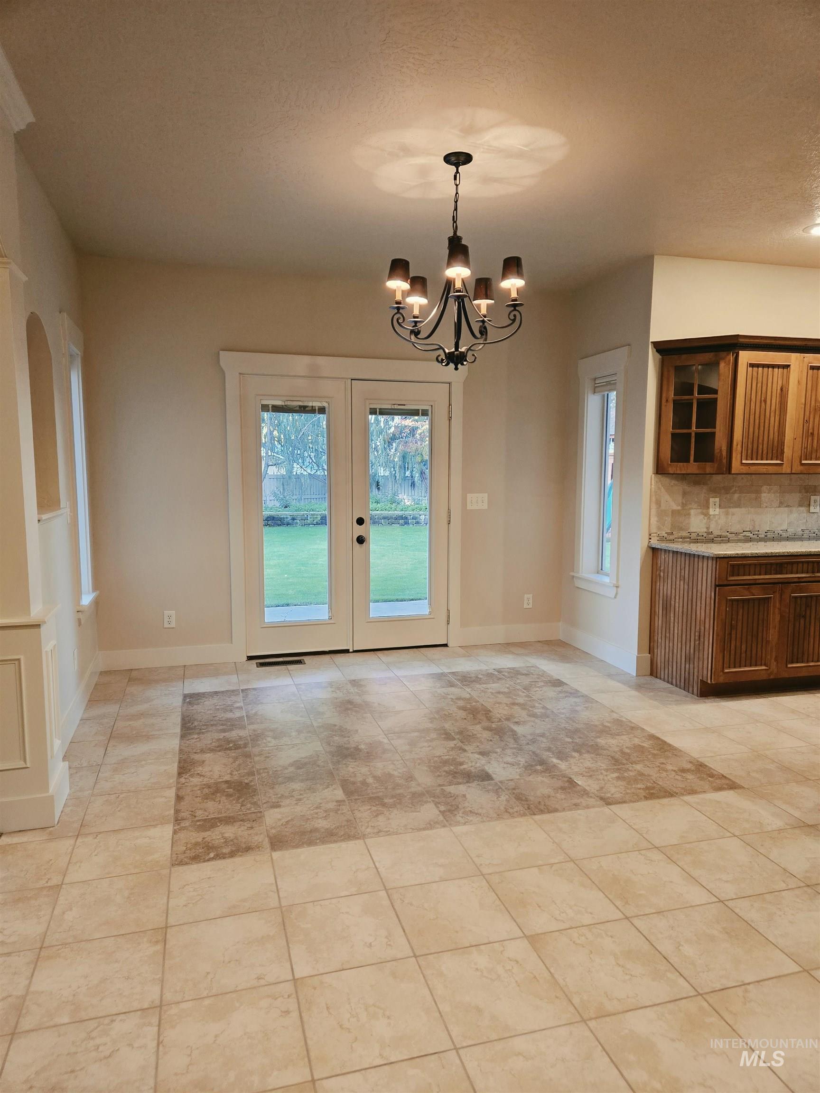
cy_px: 546
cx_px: 410
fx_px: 726
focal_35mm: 23
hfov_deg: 58.9
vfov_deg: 73.9
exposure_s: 1/120
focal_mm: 5.4
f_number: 1.8
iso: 400
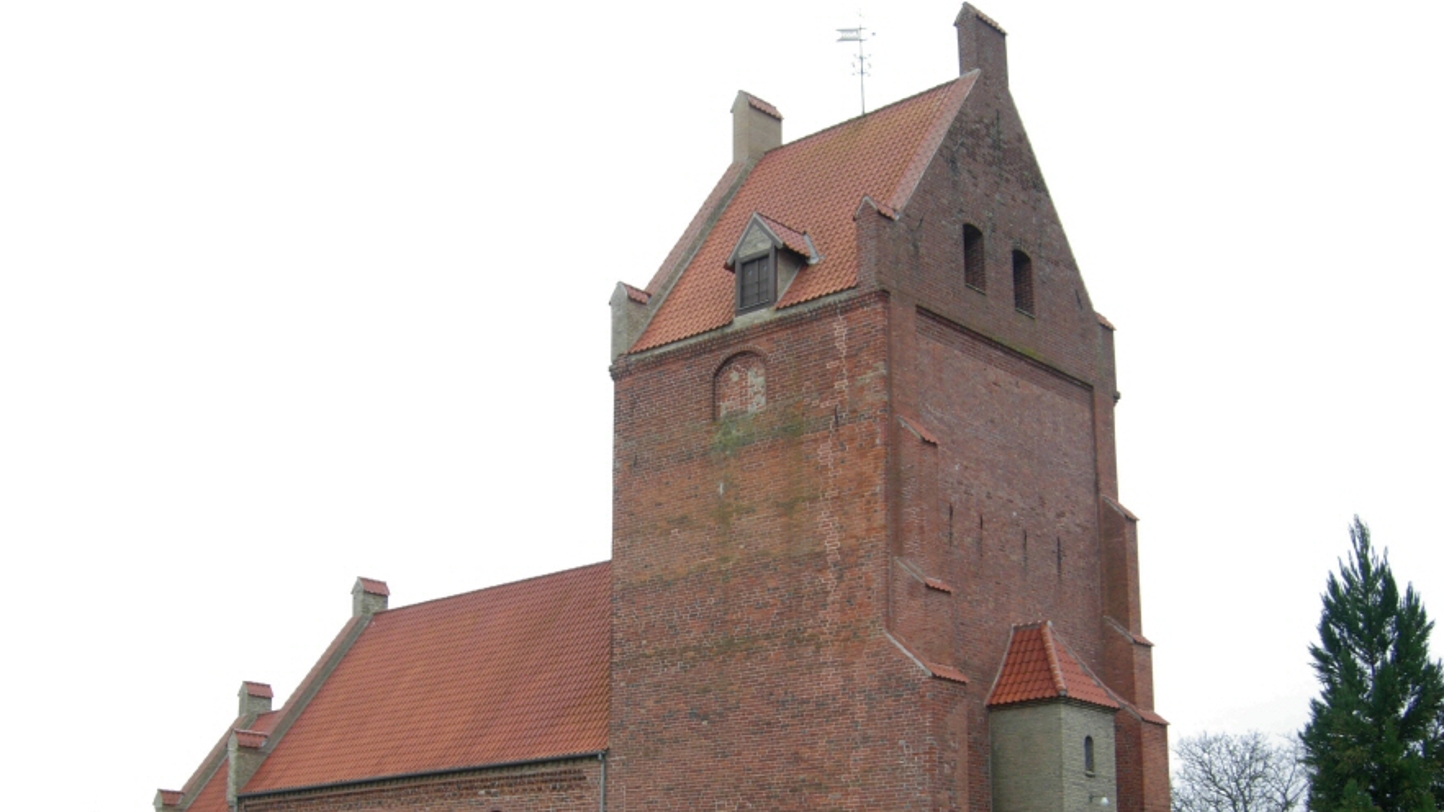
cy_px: 543
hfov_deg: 50.5
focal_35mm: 40
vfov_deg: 29.5
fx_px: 1531
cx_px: 714
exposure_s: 1/49.3
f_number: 3.4
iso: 50
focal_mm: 7.5
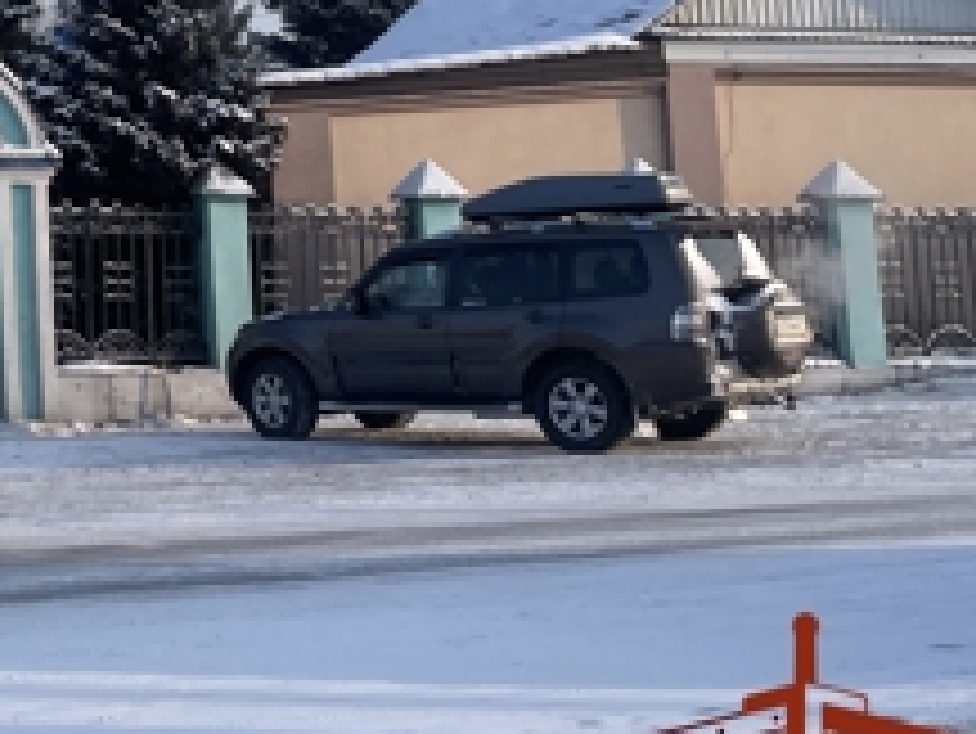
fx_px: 2257
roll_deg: +0.0
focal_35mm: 80
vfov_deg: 17.9
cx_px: -448
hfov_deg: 21.0
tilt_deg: +8.1
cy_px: -41
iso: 32
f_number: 1.6
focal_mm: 4.2
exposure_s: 1/1642
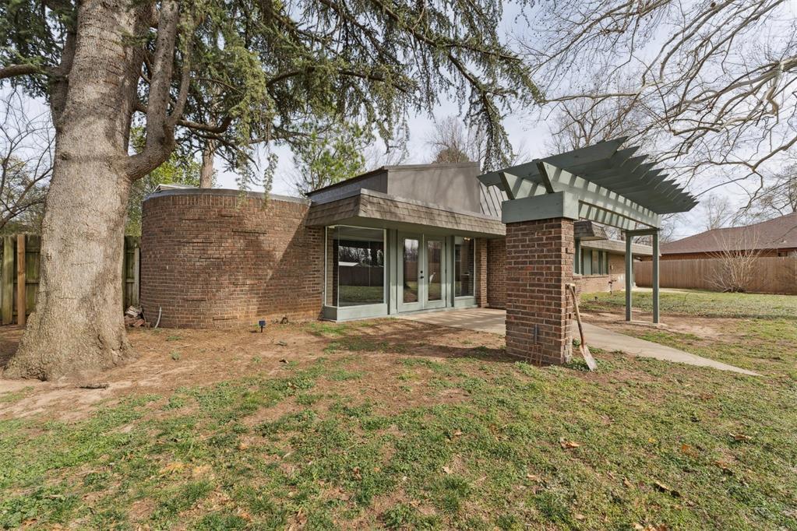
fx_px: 332
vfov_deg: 77.3
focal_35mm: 15
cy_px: 266
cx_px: 398
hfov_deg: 100.4
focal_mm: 10
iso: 100
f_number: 8
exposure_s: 1/400
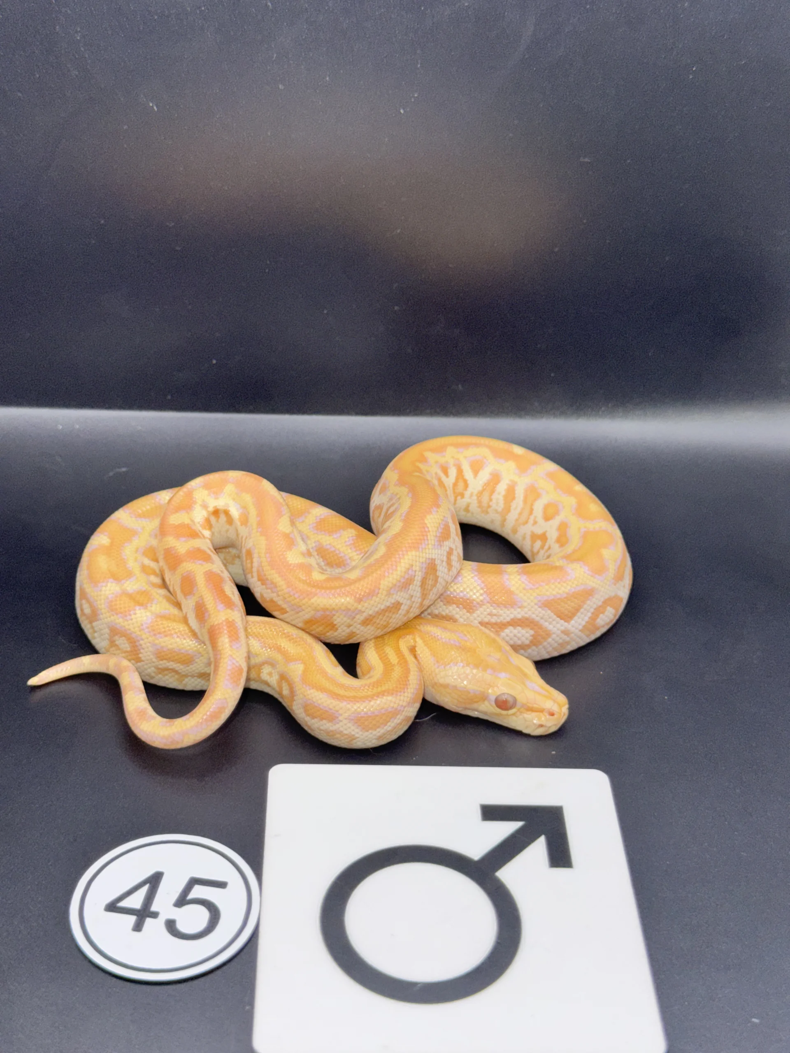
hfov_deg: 30.3
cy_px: 526
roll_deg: -4.7
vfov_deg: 39.7
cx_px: 395
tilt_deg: -35.1
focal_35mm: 48
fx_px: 1461
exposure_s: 1/265
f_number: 1.78
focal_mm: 6.76
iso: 50
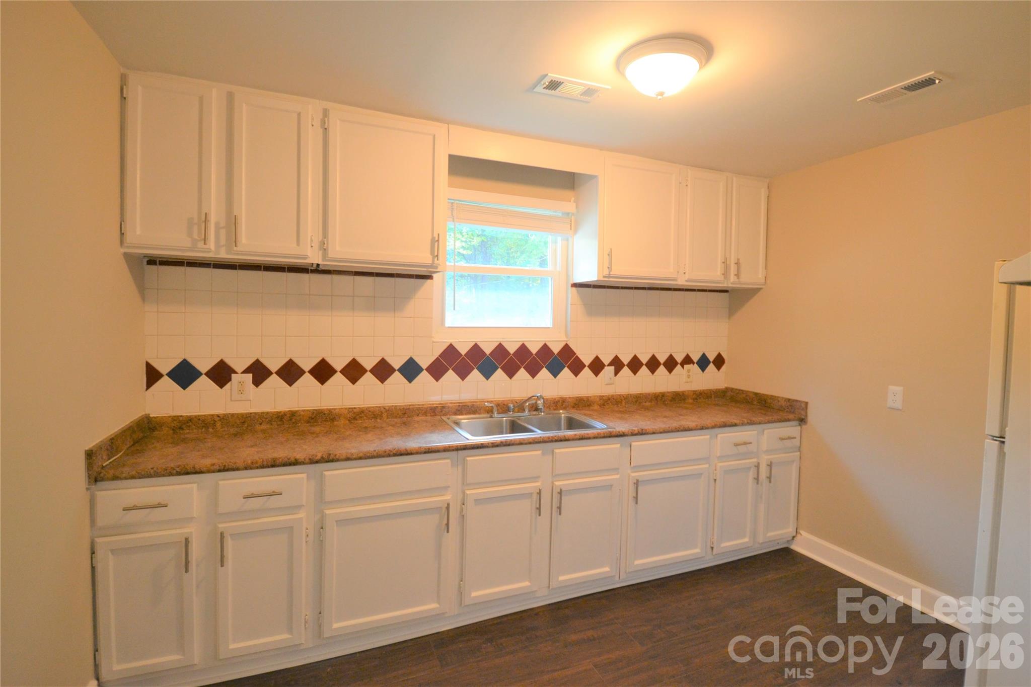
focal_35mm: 16
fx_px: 472
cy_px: 344
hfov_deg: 95.0
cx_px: 516
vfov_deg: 72.0
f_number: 3.5
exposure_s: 1/60
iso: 1000
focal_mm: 11
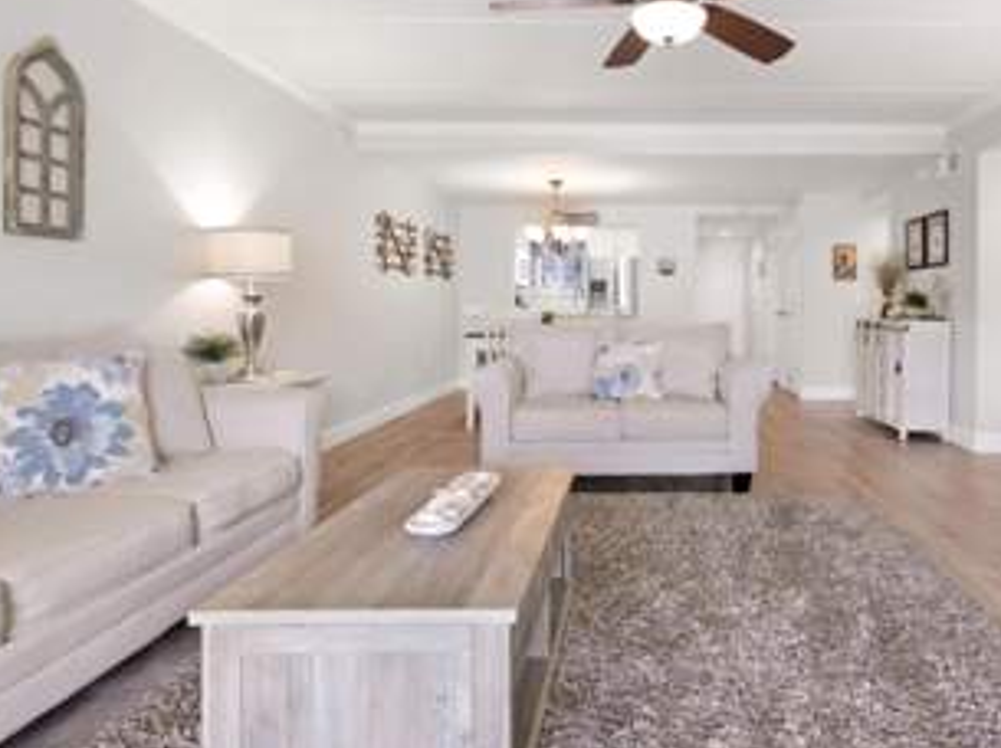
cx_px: 647
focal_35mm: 22
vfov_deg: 60.8
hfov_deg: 74.7
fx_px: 635
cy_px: 326
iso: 400
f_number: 4
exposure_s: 1/8
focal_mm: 7
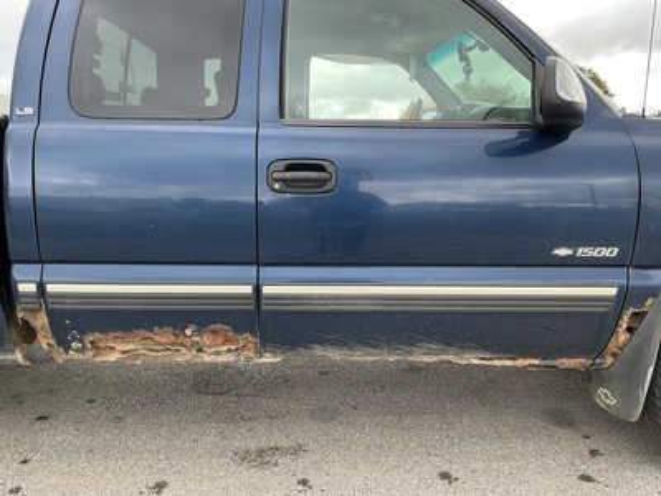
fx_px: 535
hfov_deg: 63.4
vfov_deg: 49.7
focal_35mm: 28
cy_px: 248
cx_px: 330
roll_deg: +0.5
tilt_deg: -9.7
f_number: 1.8
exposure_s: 1/131
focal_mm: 3
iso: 32
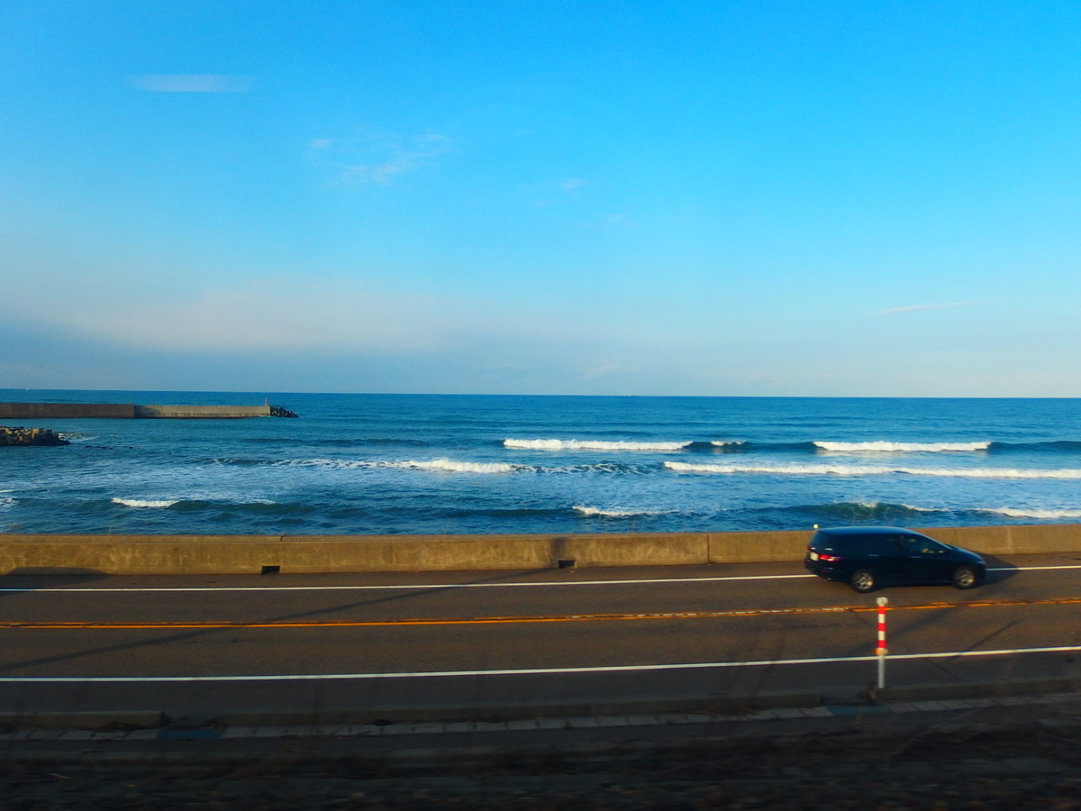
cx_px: 540
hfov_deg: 67.3
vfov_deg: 53.1
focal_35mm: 26
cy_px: 406
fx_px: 812
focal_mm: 4.7
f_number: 3.5
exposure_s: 1/500
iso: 100
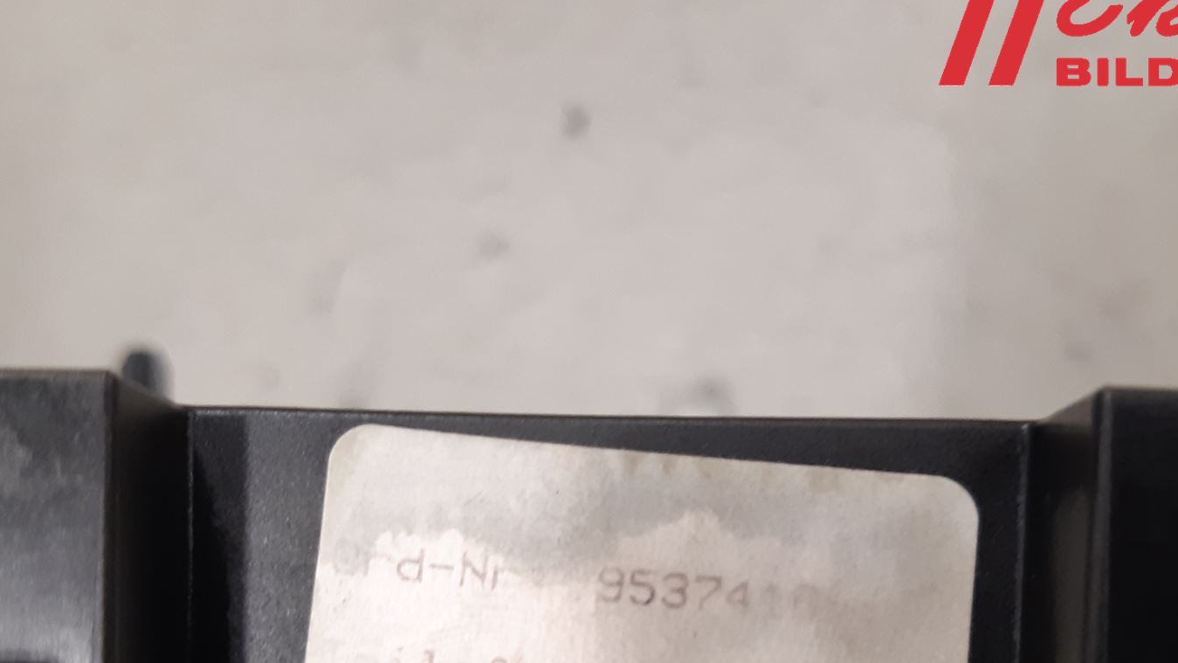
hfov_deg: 47.4
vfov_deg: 26.7
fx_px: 1343
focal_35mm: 43
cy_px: 609
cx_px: 581
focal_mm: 3.93
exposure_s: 1/50
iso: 160
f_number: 1.7
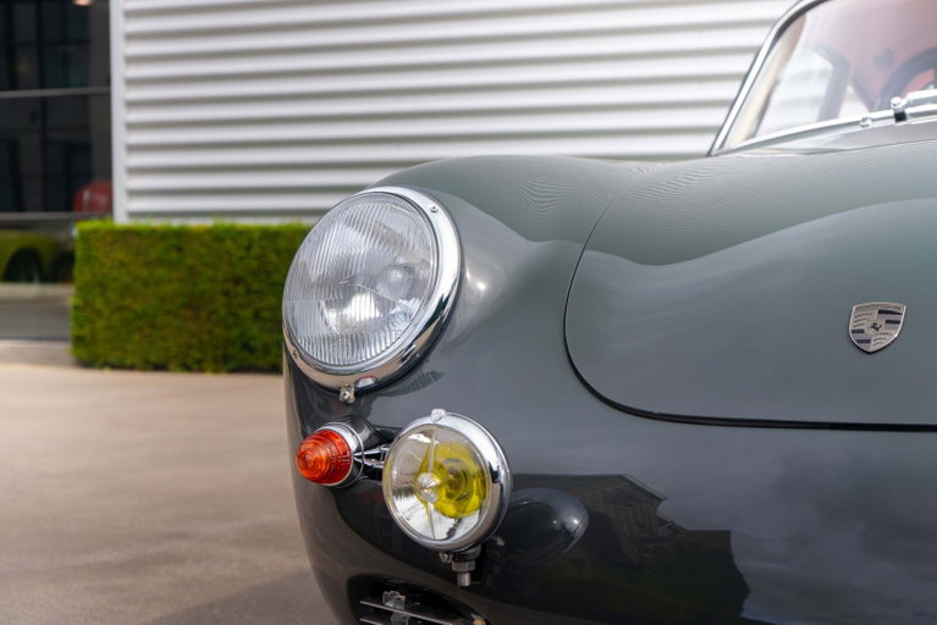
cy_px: 312
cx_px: 468
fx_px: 1666
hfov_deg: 31.4
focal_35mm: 64
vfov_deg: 21.3
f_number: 5.6
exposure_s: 1/60
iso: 50
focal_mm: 64
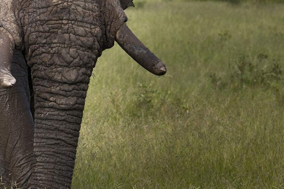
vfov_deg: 4.7
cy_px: -9
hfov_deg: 7.0
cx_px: 31
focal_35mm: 292
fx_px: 2304
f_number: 4.8
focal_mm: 102
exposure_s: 1/400
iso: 72
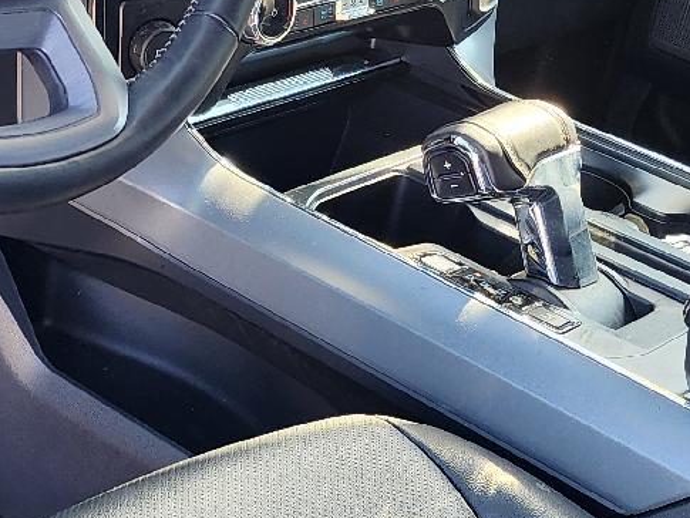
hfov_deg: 21.2
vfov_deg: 16.2
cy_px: 253
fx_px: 1814
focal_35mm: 91
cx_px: 102
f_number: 1.8
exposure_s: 1/120
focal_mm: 6.4
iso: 40
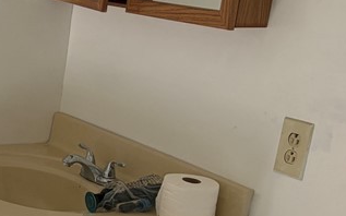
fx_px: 839
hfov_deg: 20.2
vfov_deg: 14.5
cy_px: 206
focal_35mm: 89
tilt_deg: -17.3
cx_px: -164
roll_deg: -0.9
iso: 100
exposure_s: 1/184
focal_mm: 5.96
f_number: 1.6
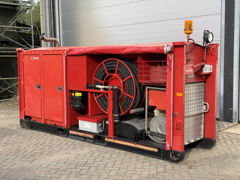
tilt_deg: -4.5
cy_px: 90
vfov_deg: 30.3
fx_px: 333
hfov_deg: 39.7
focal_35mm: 48
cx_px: 120
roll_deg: +1.6
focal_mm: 6.76
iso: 64
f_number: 1.78
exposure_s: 1/928
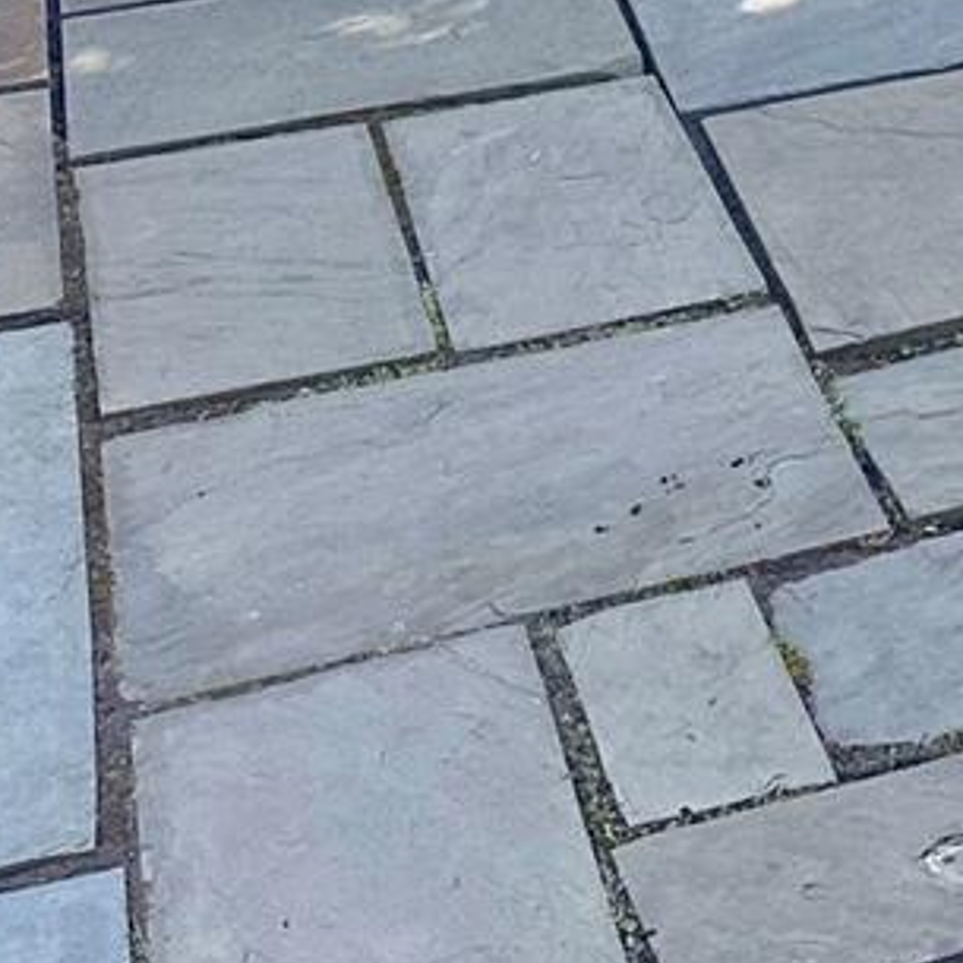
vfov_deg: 14.0
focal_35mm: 107
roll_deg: +0.4
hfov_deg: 14.8
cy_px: -890
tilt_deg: -4.4
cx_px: 1576
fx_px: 3368
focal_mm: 6.86
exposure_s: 1/555
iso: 80
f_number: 1.78
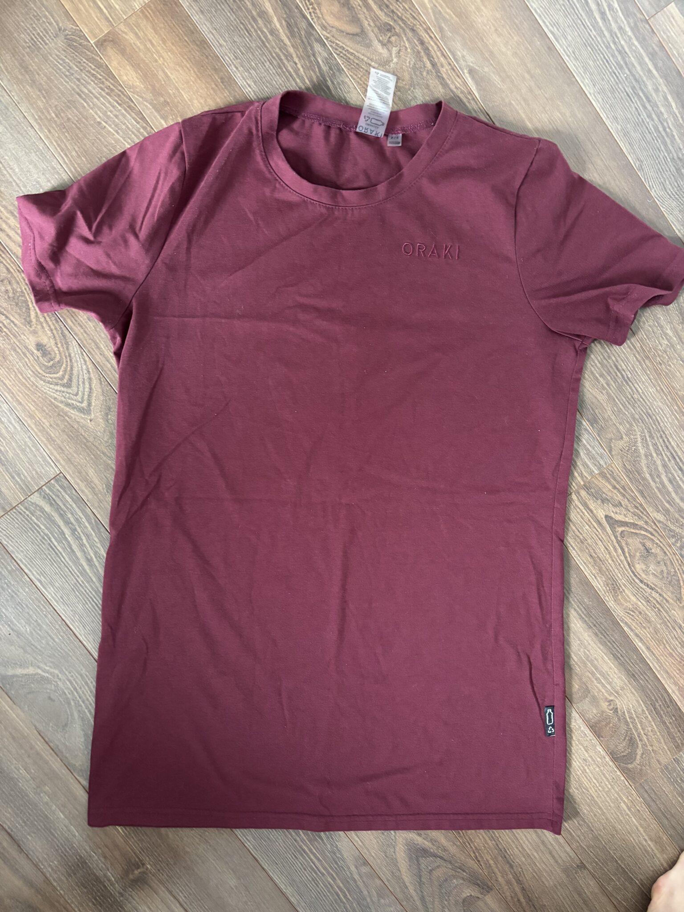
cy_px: 456
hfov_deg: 53.1
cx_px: 342
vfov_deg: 67.3
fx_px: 685
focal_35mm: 26
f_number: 1.6
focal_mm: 5.96
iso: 640
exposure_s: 1/37
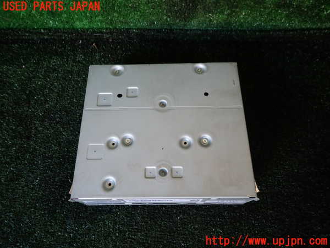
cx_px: 165
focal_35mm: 25
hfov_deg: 69.4
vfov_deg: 54.9
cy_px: 124
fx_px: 238
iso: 125
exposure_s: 1/60
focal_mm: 4.5
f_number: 2
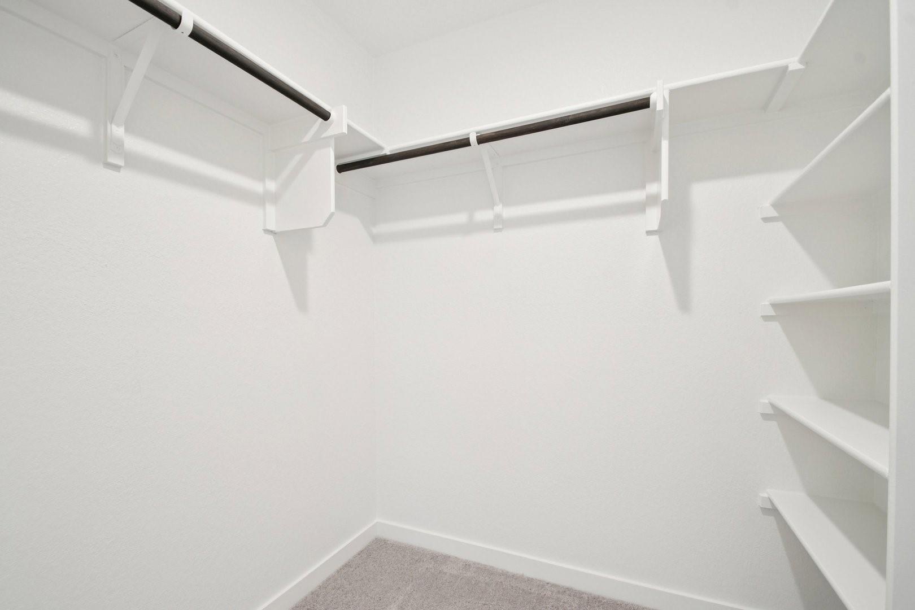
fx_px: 381
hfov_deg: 100.4
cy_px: 305
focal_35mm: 15
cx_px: 458
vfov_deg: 77.3
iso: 400
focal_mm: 10
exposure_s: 1/10
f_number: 8
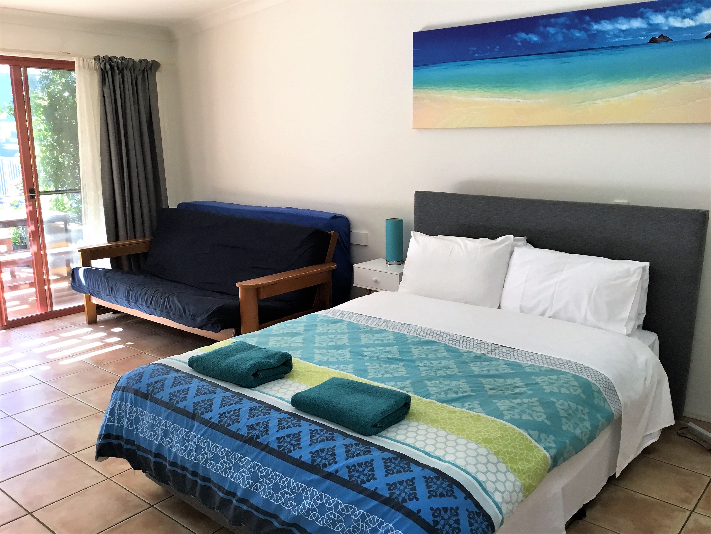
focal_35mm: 31
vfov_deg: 45.4
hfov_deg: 58.4
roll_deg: +2.1
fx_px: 637
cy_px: 267
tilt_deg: -13.6
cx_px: 356
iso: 25
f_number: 2.4
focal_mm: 3.3
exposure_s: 1/33
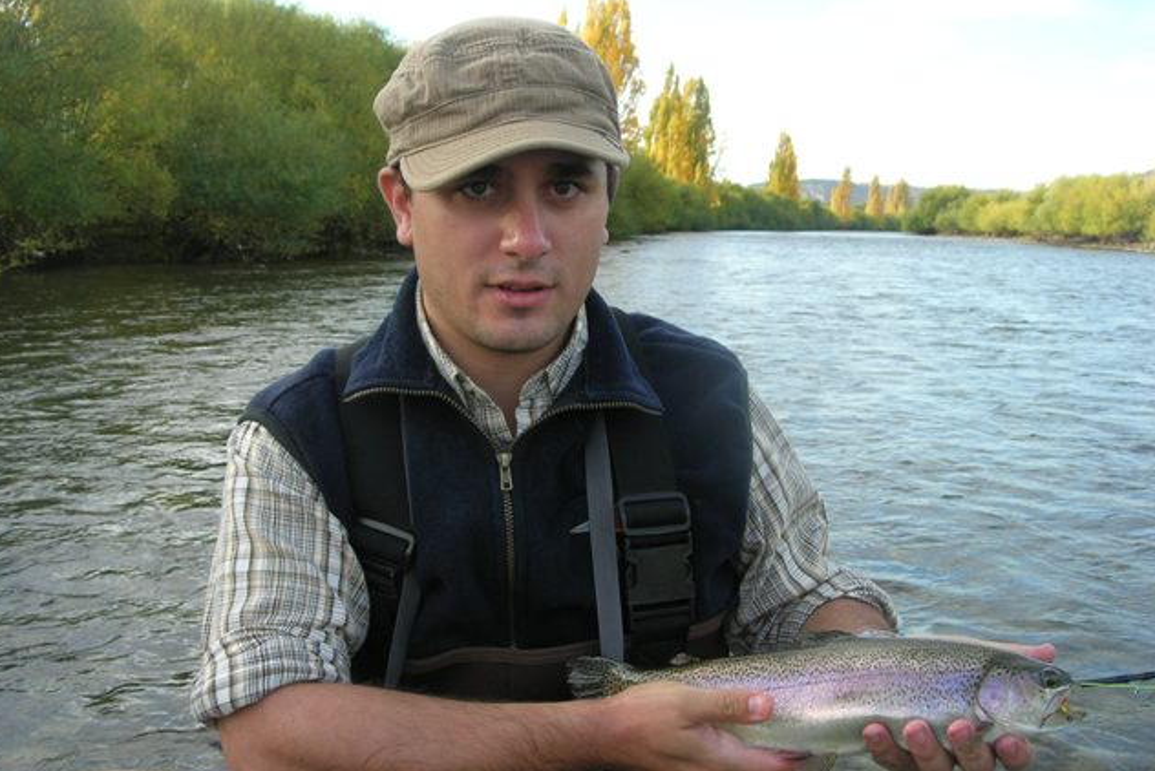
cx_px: 572
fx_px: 1284
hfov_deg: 48.4
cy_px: 406
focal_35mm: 40
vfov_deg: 33.4
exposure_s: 1/90
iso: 64
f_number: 4.8
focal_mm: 7.8
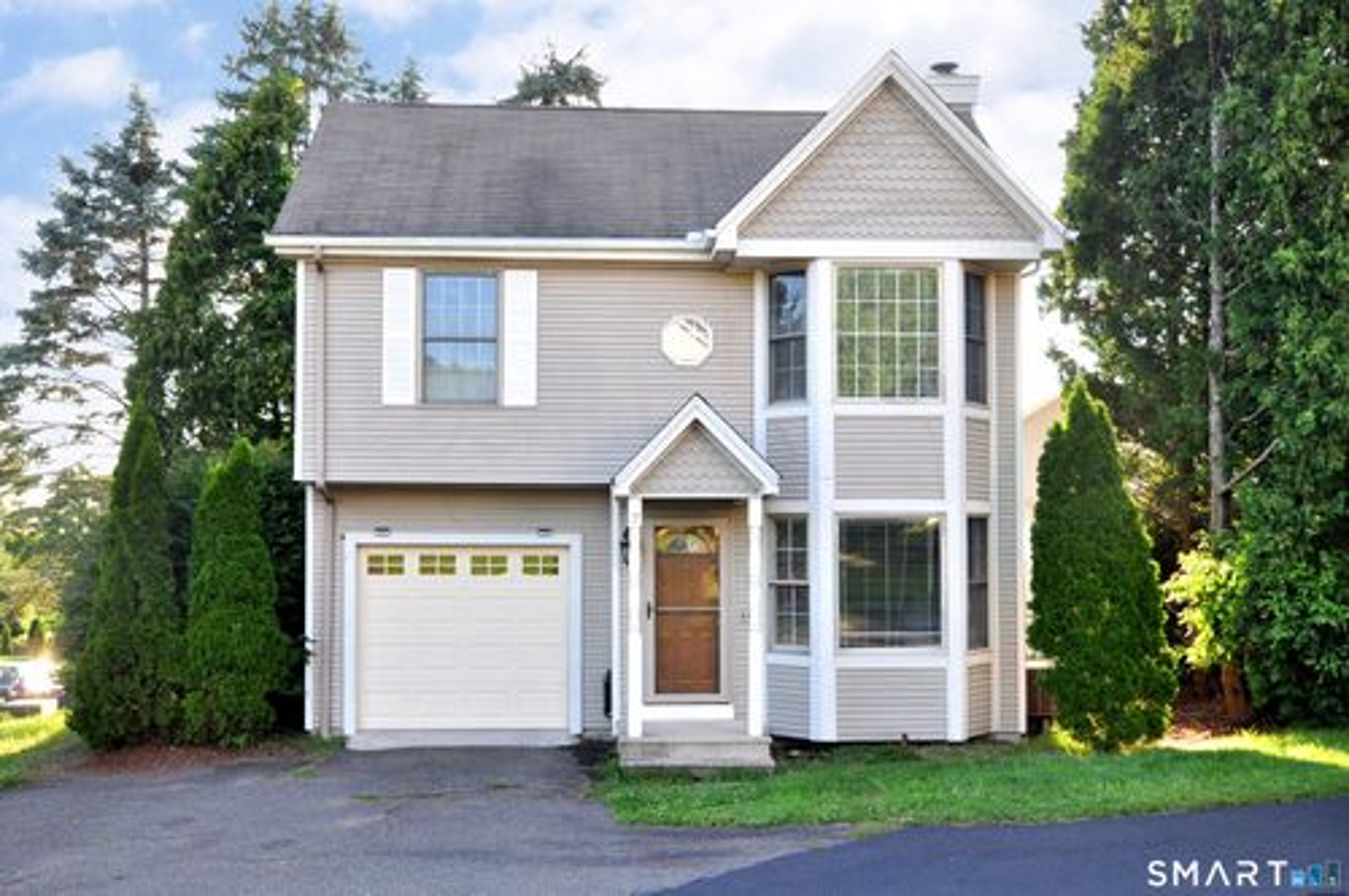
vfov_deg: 43.5
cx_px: 674
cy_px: 448
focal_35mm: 30
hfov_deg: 62.0
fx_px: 1123
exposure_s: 1/160
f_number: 8
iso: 640
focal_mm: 20
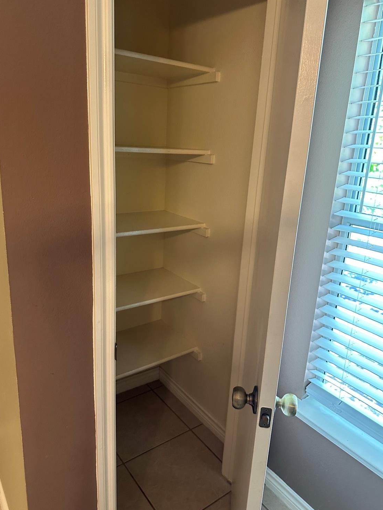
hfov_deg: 54.9
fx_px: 369
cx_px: 187
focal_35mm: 25
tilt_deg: -13.9
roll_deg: -2.7
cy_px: 248
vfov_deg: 69.4
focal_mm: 6.86
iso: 320
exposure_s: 1/60
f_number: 1.78
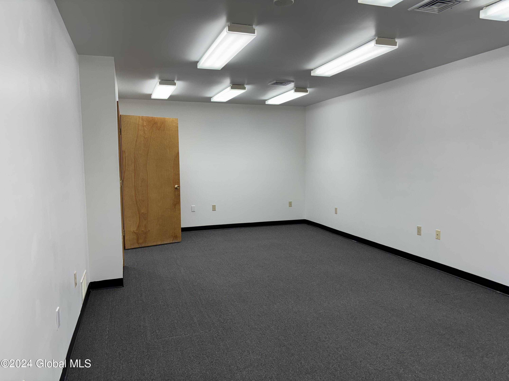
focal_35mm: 26
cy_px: 190
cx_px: 254
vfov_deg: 53.1
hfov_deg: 67.3
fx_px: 382
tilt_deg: -6.1
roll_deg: +0.0
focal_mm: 5.96
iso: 80
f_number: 1.6
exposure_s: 1/120
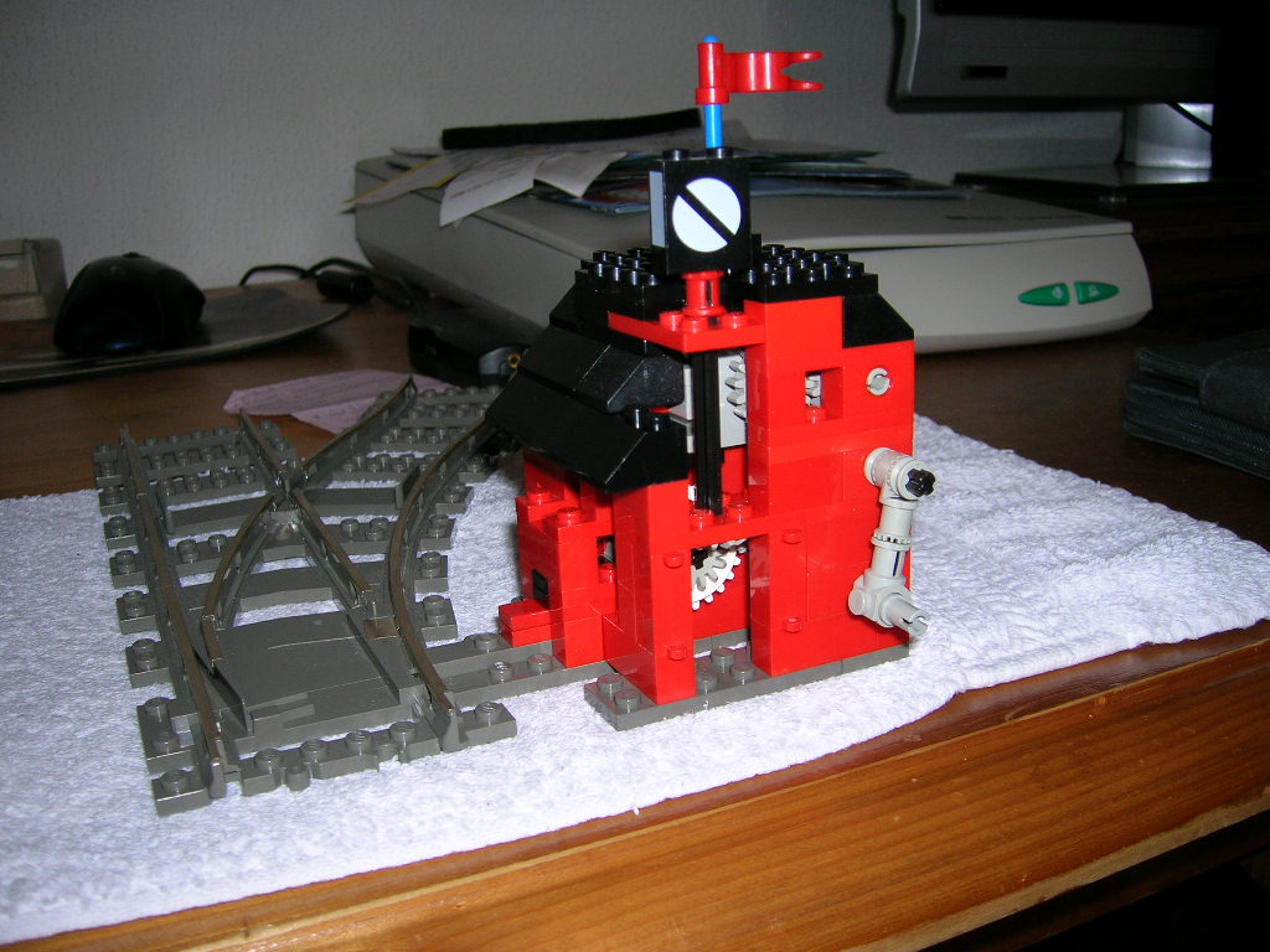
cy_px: 476
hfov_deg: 54.0
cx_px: 635
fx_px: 1247
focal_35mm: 34
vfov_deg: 41.8
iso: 50
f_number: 2.9
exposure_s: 1/60.1
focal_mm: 5.7
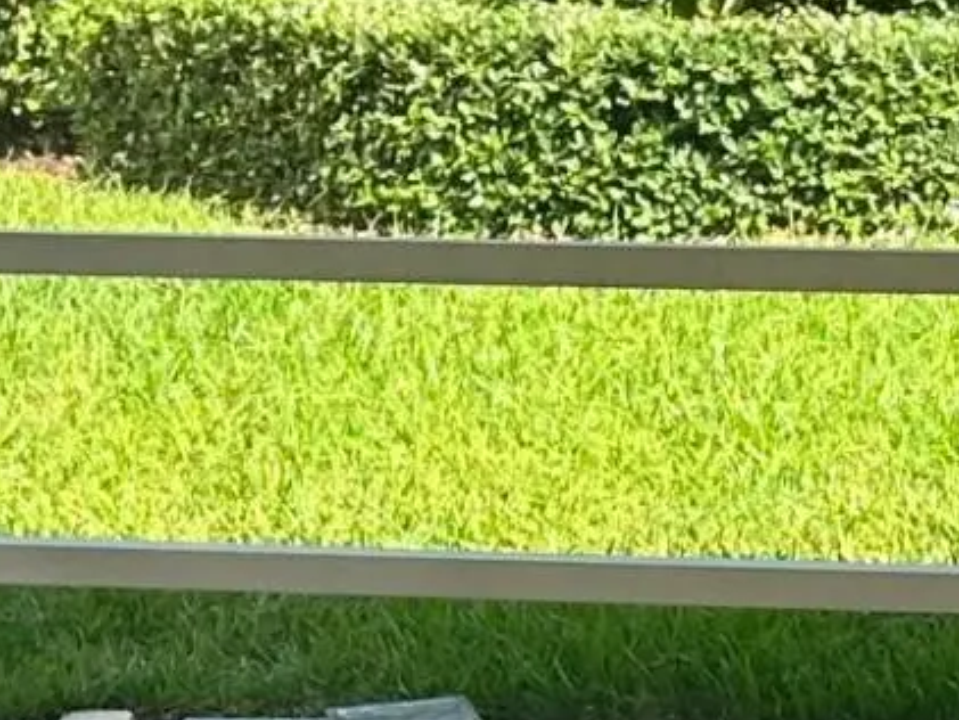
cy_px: 943
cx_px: 1494
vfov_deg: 8.9
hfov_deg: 11.5
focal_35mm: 164
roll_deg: +0.7
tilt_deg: -15.0
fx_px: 4545
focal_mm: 6.86
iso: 80
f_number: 1.78
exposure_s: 1/626
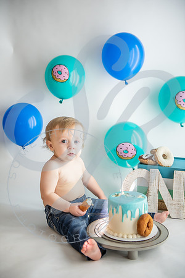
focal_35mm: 48
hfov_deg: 28.1
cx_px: 92
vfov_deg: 41.1
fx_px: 370
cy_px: 139
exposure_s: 1/200
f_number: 2.8
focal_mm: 48
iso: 320
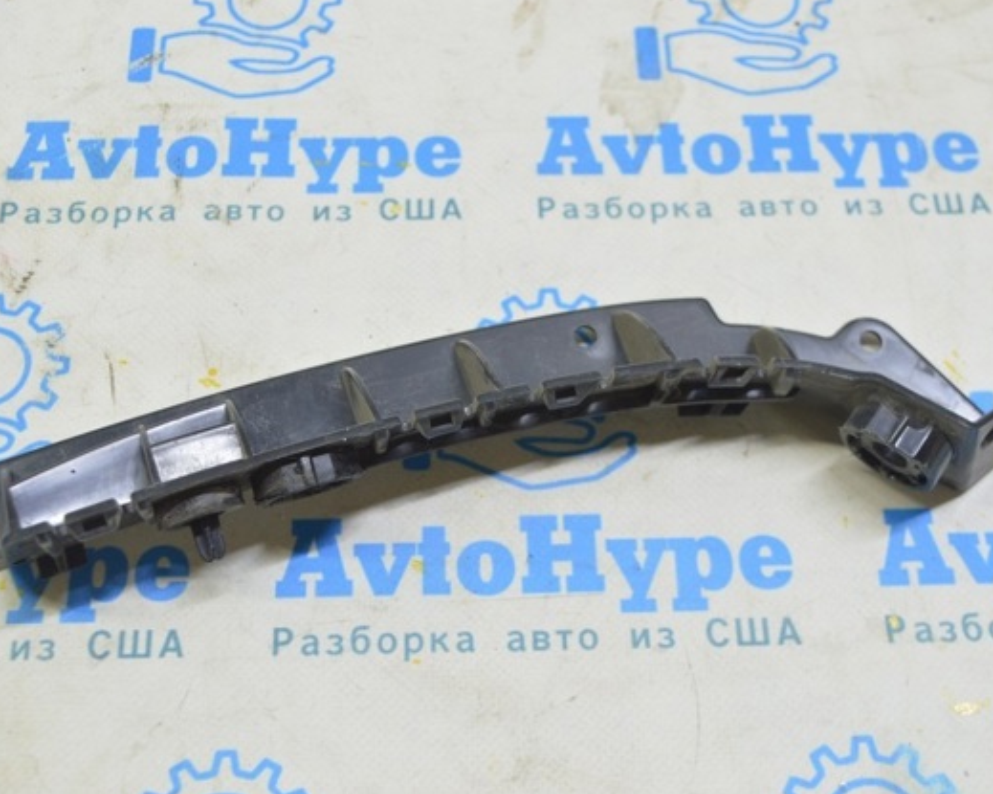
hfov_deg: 36.0
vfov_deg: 29.1
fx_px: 1528
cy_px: 397
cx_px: 480
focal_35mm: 52
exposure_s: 1/20
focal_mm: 30
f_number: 5.6
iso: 400
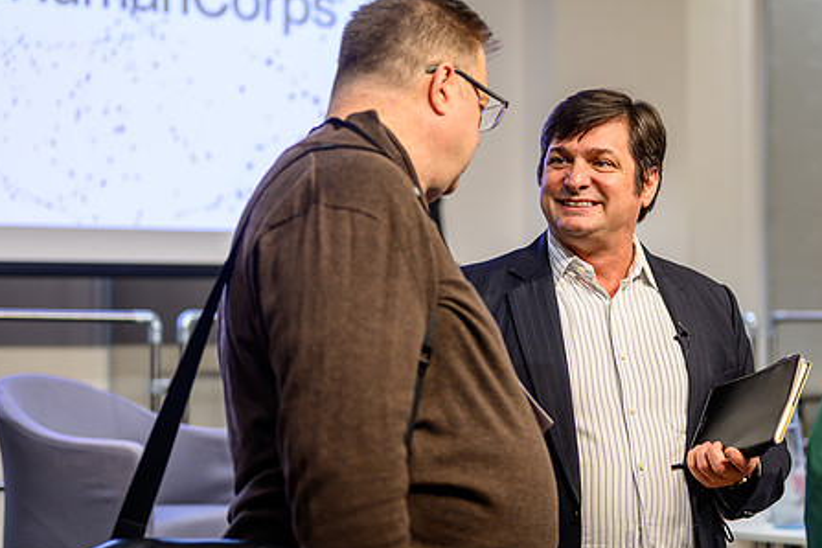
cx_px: 522
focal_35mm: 99
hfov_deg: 20.6
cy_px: 264
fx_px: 2260
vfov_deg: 13.8
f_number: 1.8
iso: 110
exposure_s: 1/125
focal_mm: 50
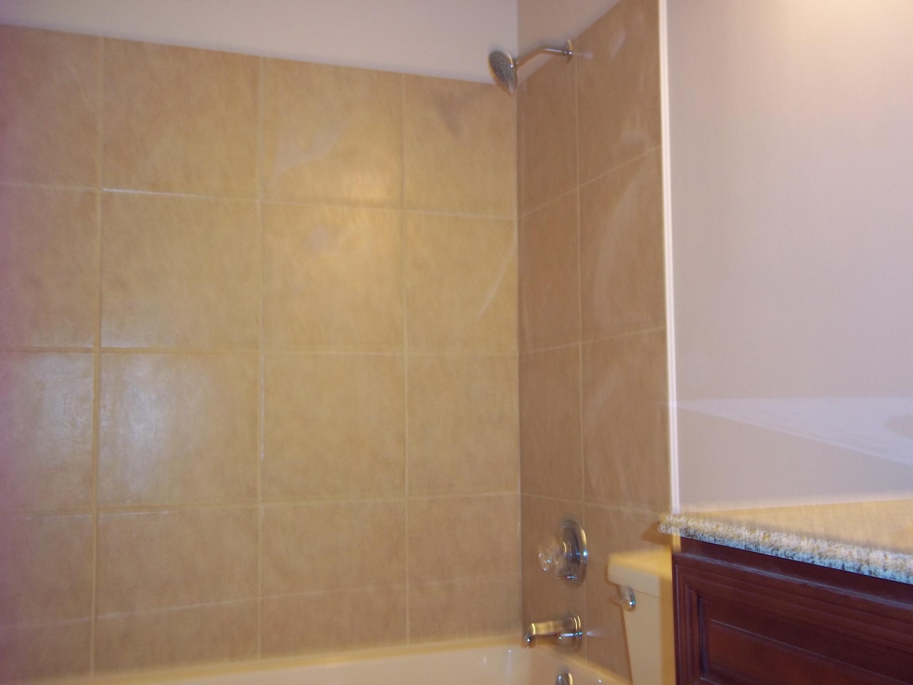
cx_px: 456
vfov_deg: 39.7
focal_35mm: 36
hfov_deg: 51.4
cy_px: 342
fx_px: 949
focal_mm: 6.5
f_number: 3.1
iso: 160
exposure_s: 1/30
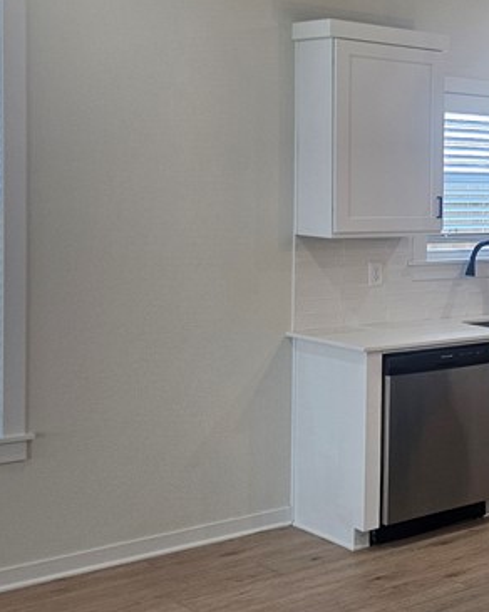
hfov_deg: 20.8
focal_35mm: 63
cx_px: 720
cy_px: 225
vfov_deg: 29.9
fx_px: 1140
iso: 80
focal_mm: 5.4
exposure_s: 1/120
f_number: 1.8
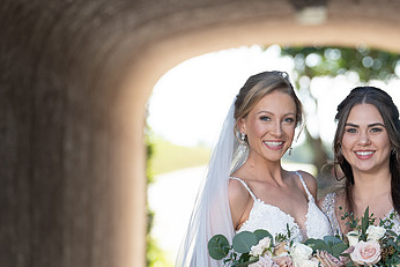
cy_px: 189
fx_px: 3057
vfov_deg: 5.0
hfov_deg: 7.5
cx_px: 336
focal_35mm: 275
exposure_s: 1/200
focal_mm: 139
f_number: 4
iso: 100
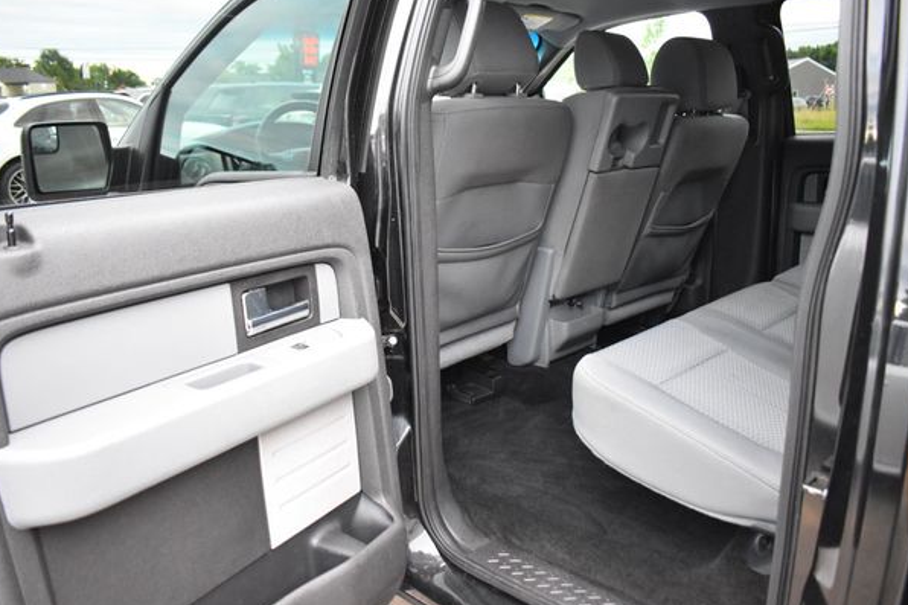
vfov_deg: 44.9
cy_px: 290
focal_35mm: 29
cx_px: 440
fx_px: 731
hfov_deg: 63.7
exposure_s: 1/60
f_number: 3.5
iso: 3200
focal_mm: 18
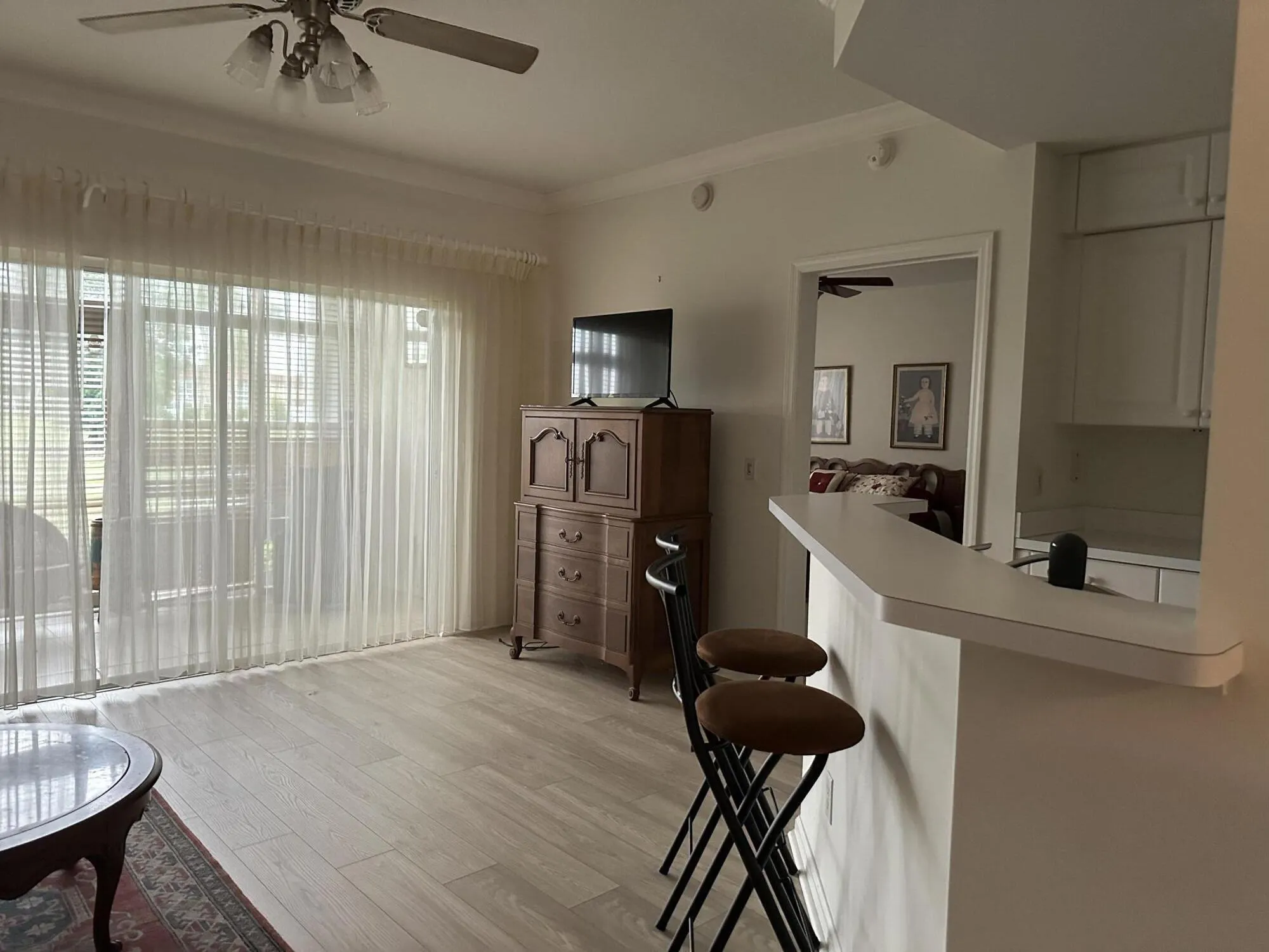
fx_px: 880
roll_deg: -2.4
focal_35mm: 24
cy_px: 476
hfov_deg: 71.6
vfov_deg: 56.8
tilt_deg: -3.4
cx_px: 634
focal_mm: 6.86
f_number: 1.78
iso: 640
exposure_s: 1/60
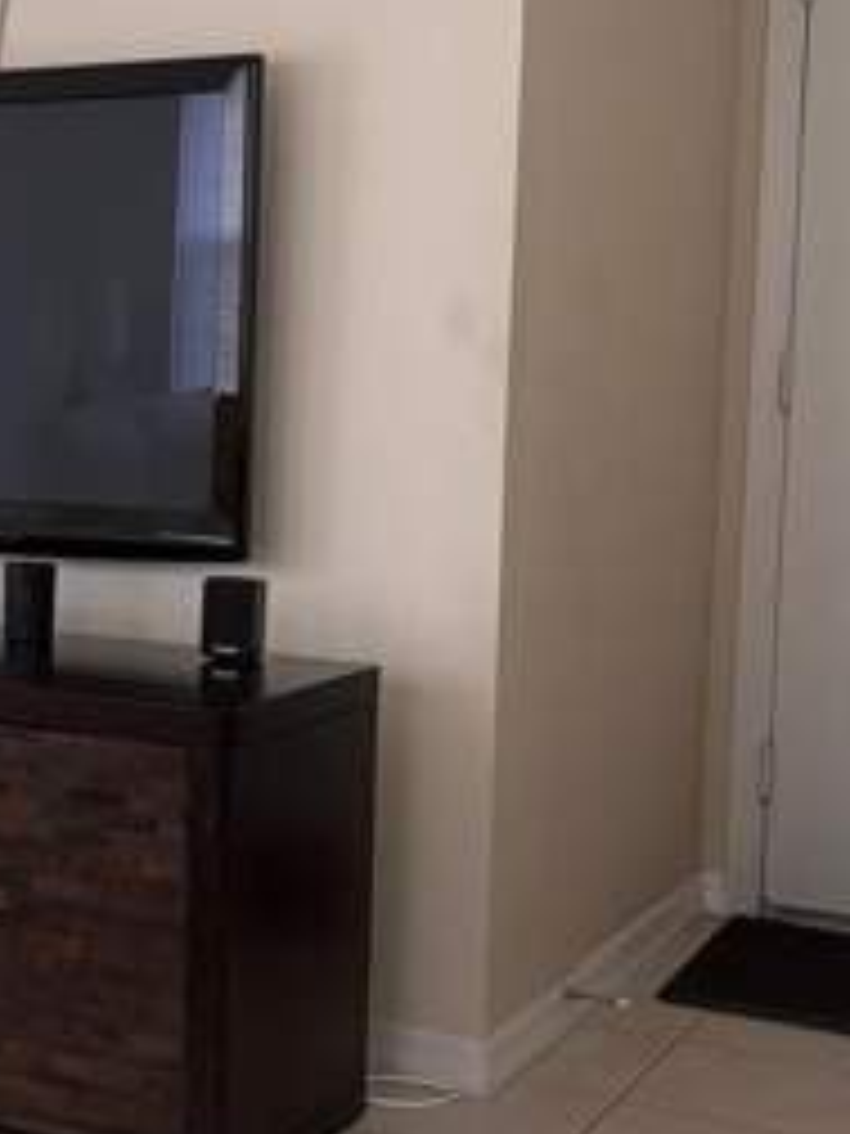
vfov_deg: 29.4
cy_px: 603
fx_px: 2161
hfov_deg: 21.3
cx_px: -45
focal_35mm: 66
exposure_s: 1/40
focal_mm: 5.96
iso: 400
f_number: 1.6
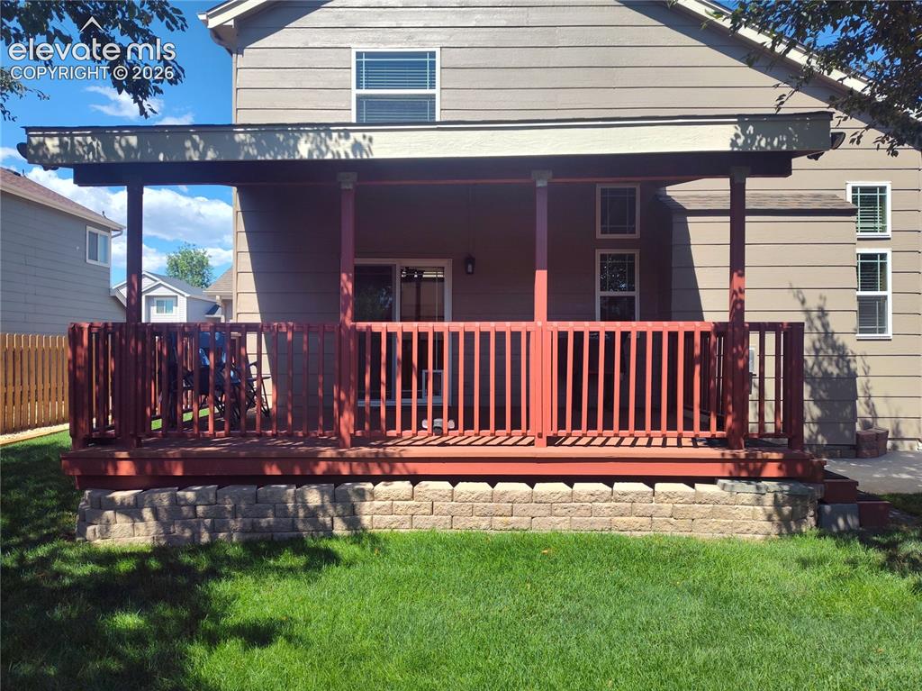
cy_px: 346
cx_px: 461
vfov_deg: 58.8
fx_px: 612
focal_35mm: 23
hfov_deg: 74.0
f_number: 1.8
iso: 100
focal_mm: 5.56
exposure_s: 1/1360
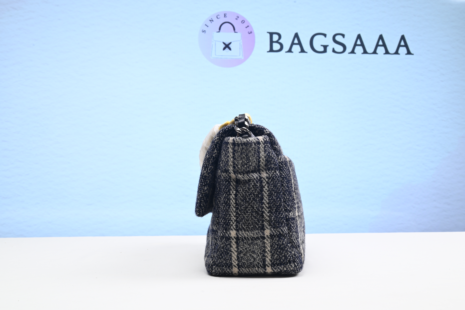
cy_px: 155
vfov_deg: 32.7
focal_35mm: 41
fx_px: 530
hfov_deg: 47.4
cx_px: 232
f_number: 16
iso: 100
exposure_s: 1/2
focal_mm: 41
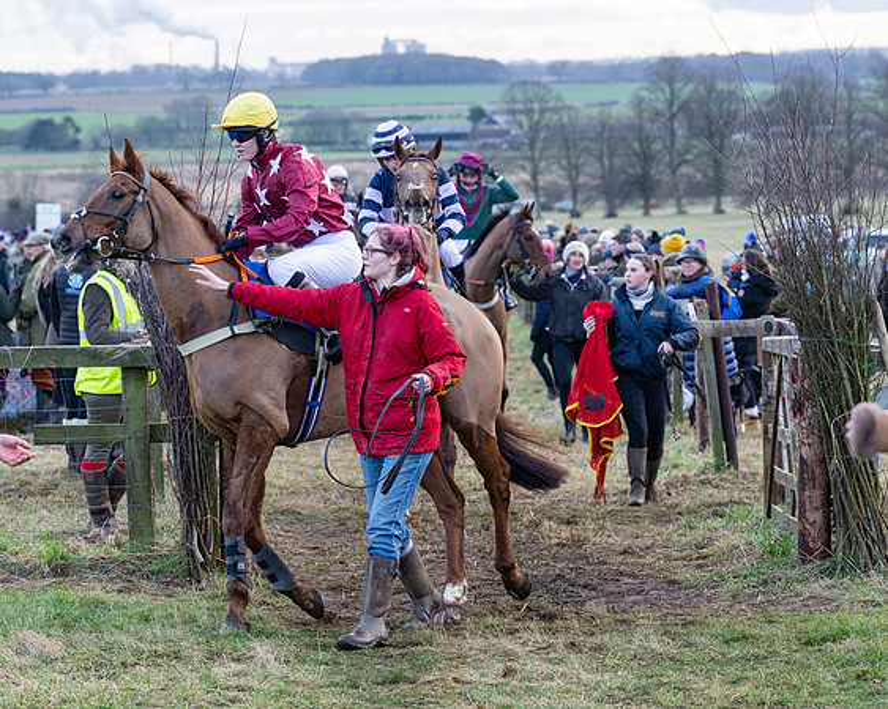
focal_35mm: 142
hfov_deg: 13.6
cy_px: 354
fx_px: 3730
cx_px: 379
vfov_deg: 10.9
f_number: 4
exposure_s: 1/400
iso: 1000
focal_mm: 84
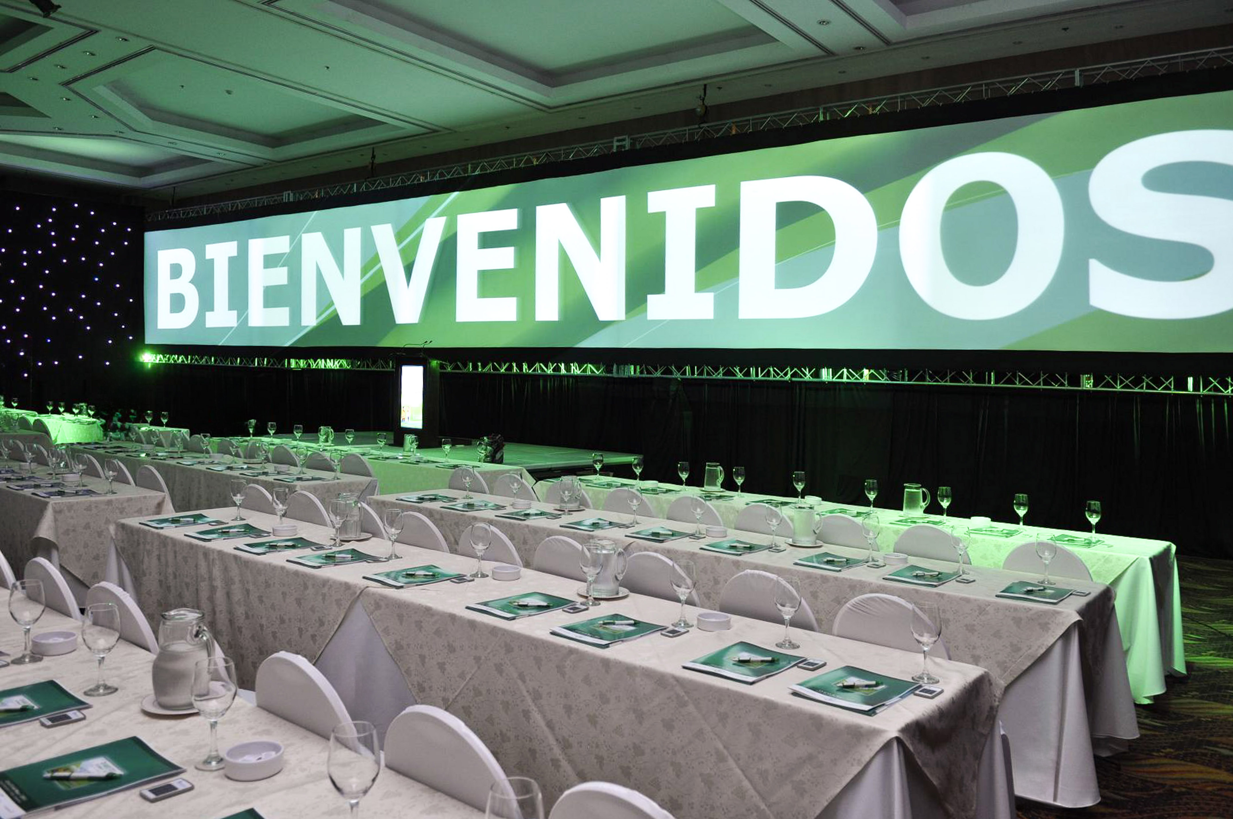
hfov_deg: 70.5
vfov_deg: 50.3
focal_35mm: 26
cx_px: 616
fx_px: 872
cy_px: 410
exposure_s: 1/30
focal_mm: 17
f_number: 3.5
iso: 500
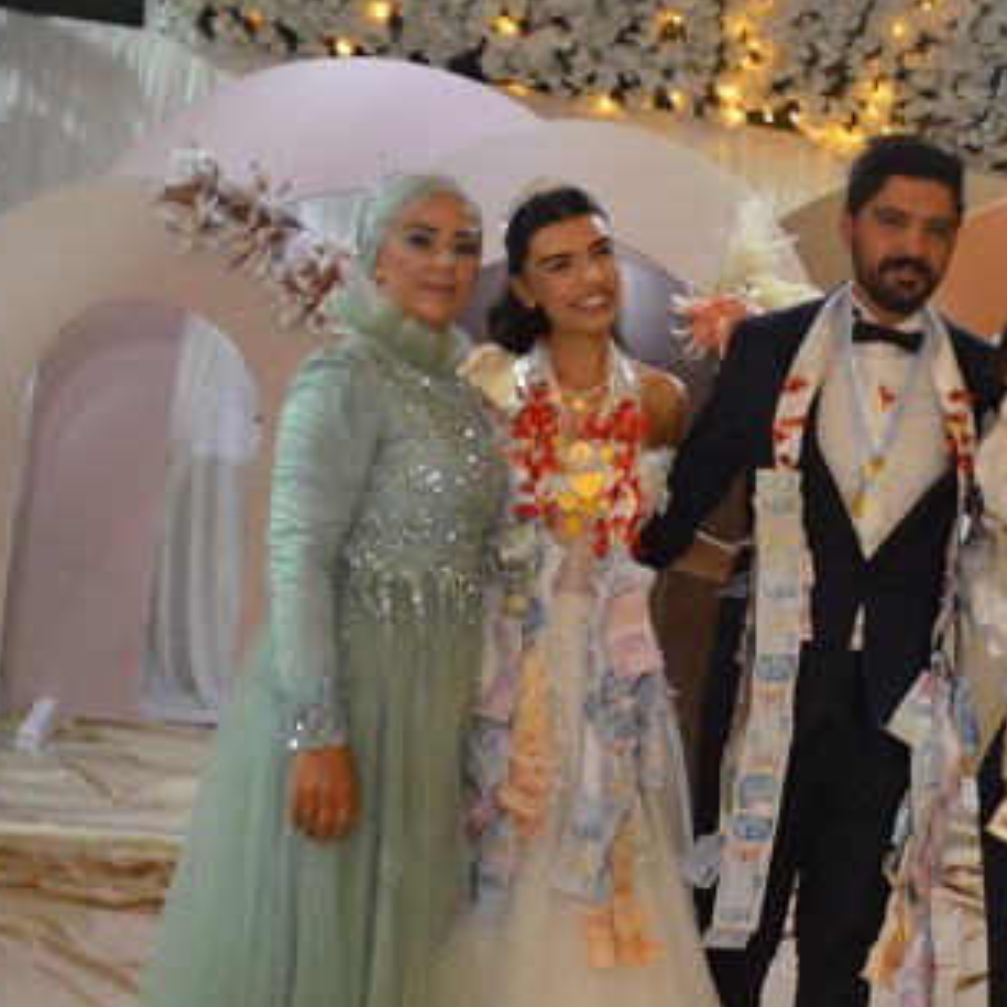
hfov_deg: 10.1
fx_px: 5661
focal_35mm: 172
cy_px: 520
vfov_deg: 10.2
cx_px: 849
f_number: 5.3
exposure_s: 1/60
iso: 2200
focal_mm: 68
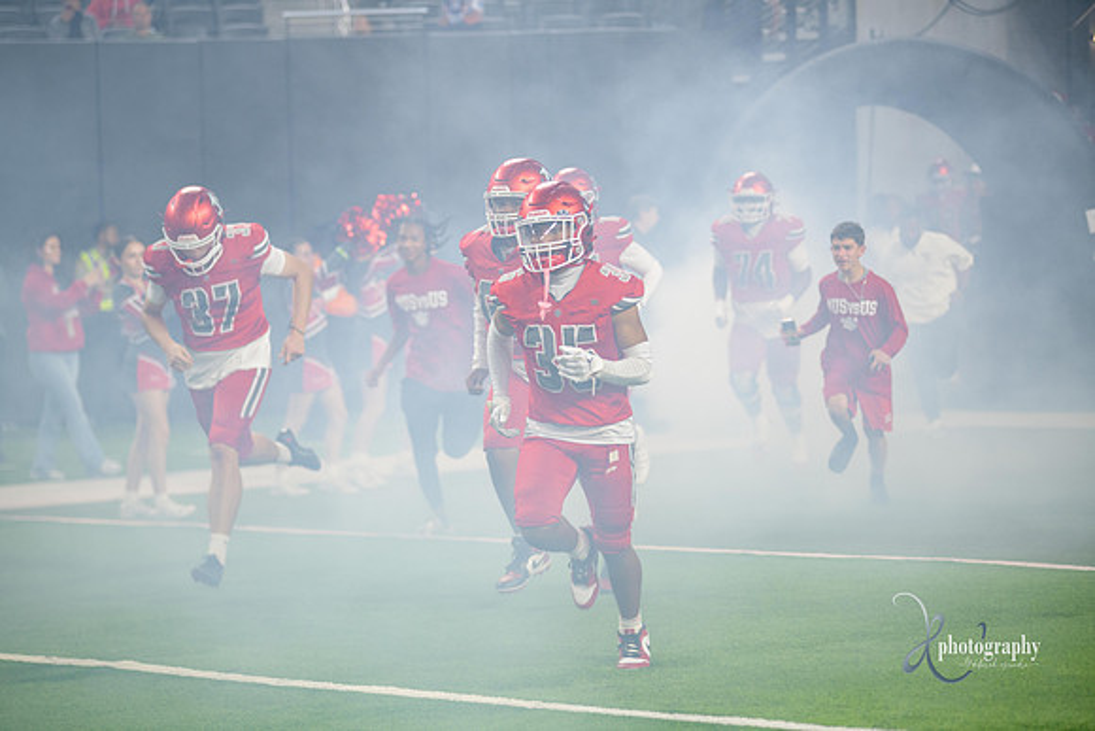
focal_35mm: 130
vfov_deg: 10.6
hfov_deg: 15.8
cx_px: 548
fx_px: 3955
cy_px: 366
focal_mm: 130
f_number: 2.8
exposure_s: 1/400
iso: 1000
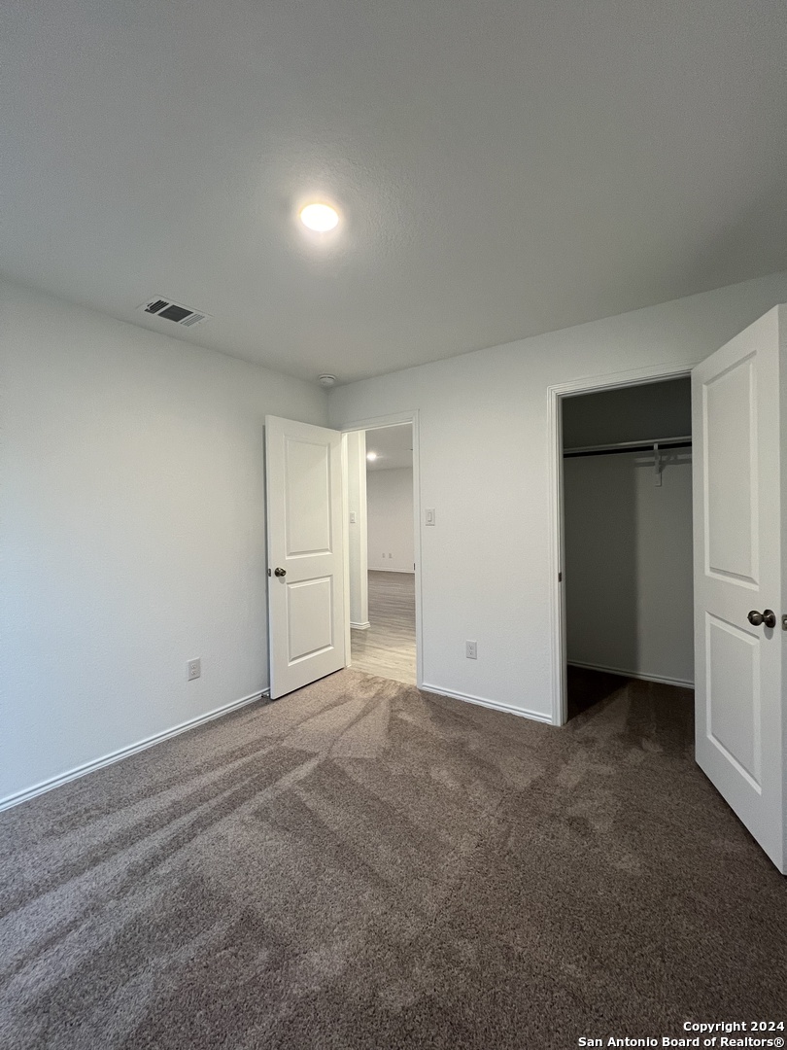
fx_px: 394
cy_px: 525
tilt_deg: +0.2
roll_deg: +1.8
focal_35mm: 13
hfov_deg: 89.9
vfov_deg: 106.2
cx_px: 394
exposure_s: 1/60
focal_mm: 1.57
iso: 200
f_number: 1.8
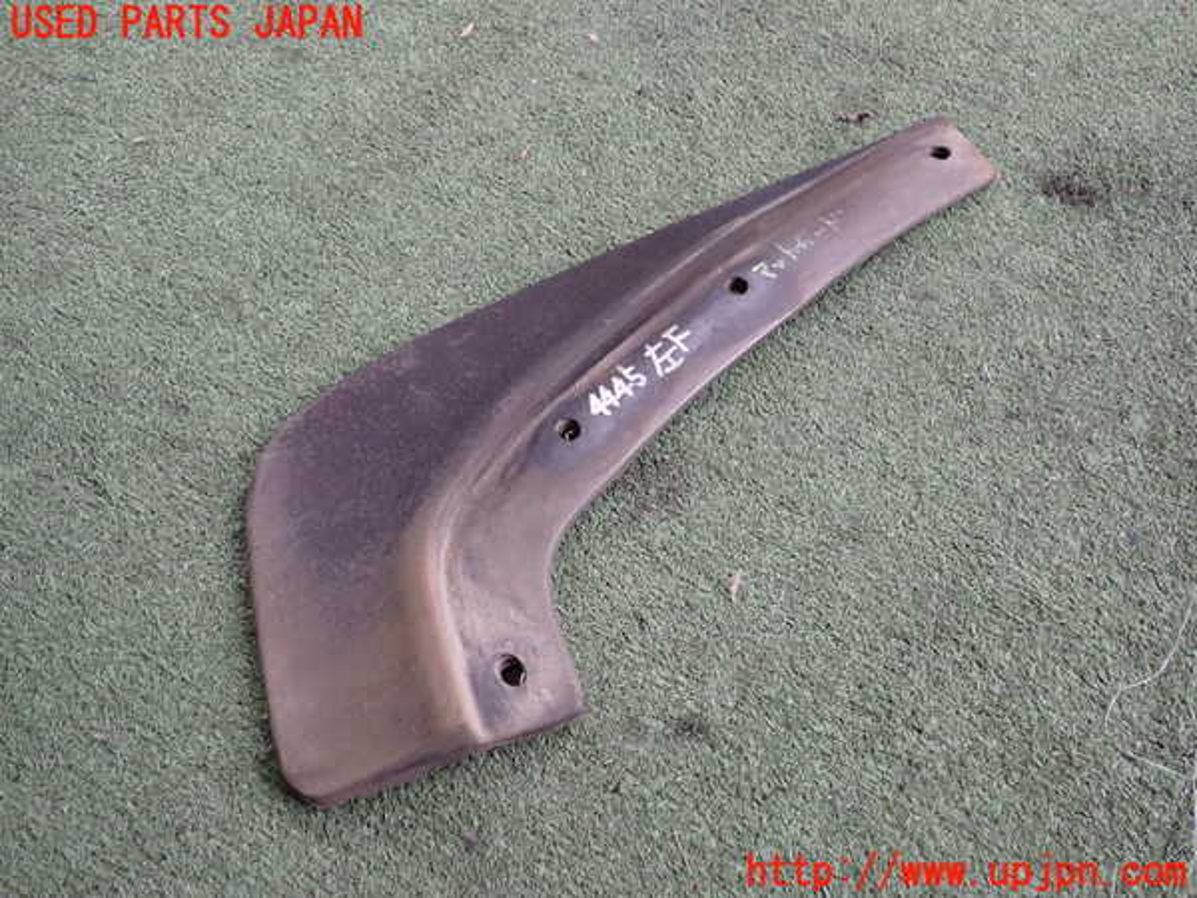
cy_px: 449
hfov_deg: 60.0
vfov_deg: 46.8
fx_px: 1037
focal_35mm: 30
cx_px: 598
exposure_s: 1/125
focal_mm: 5.4
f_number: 2.3
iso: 200
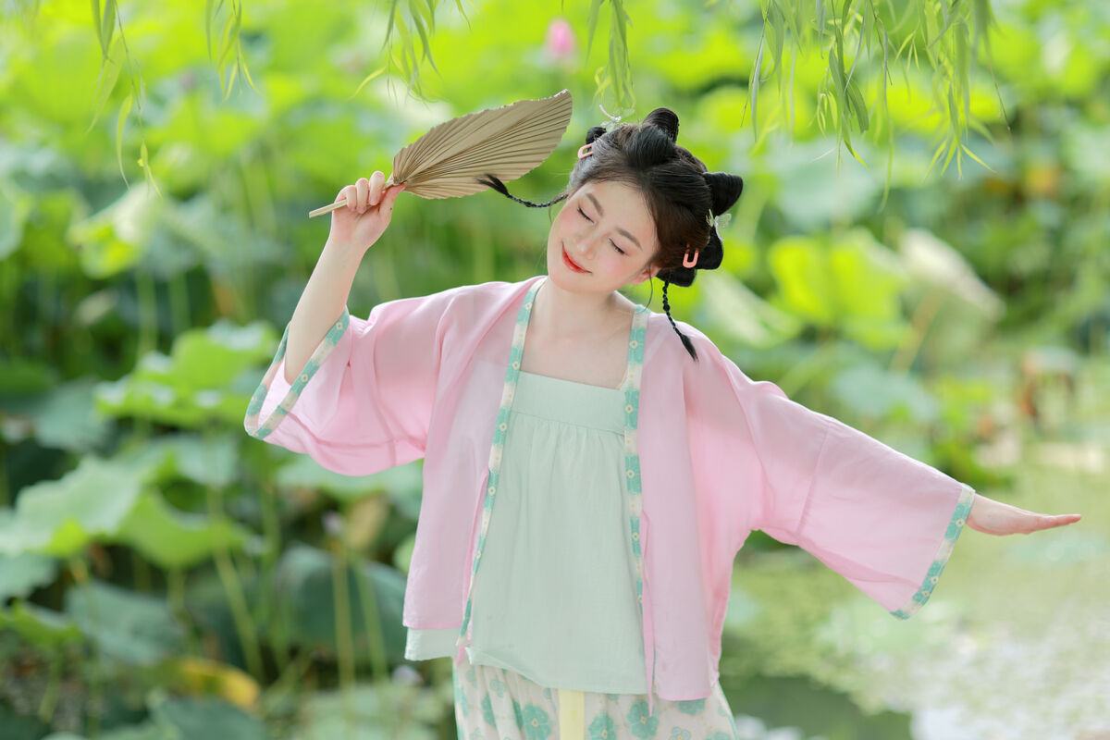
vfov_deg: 16.1
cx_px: 555
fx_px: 2621
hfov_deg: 23.9
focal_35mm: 85
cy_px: 370
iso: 100
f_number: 1.8
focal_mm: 85
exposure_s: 1/320
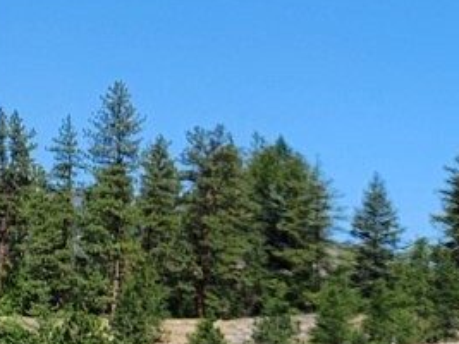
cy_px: 378
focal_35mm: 138
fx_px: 1829
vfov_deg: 10.6
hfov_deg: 10.4
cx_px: 1353
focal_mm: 5.4
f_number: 1.8
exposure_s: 1/1328
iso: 20
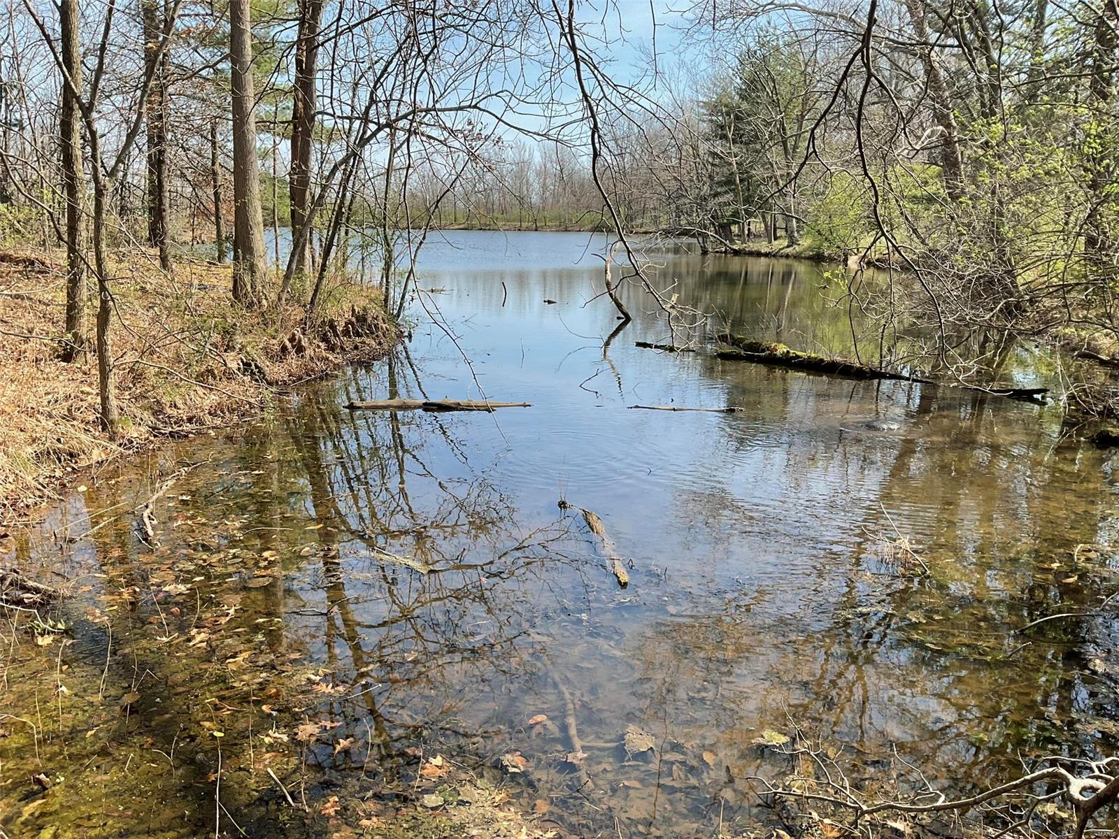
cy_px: 420
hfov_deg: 61.7
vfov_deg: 48.2
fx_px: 937
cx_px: 560
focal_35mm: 29
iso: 16
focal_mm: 3
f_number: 1.8
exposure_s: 1/792
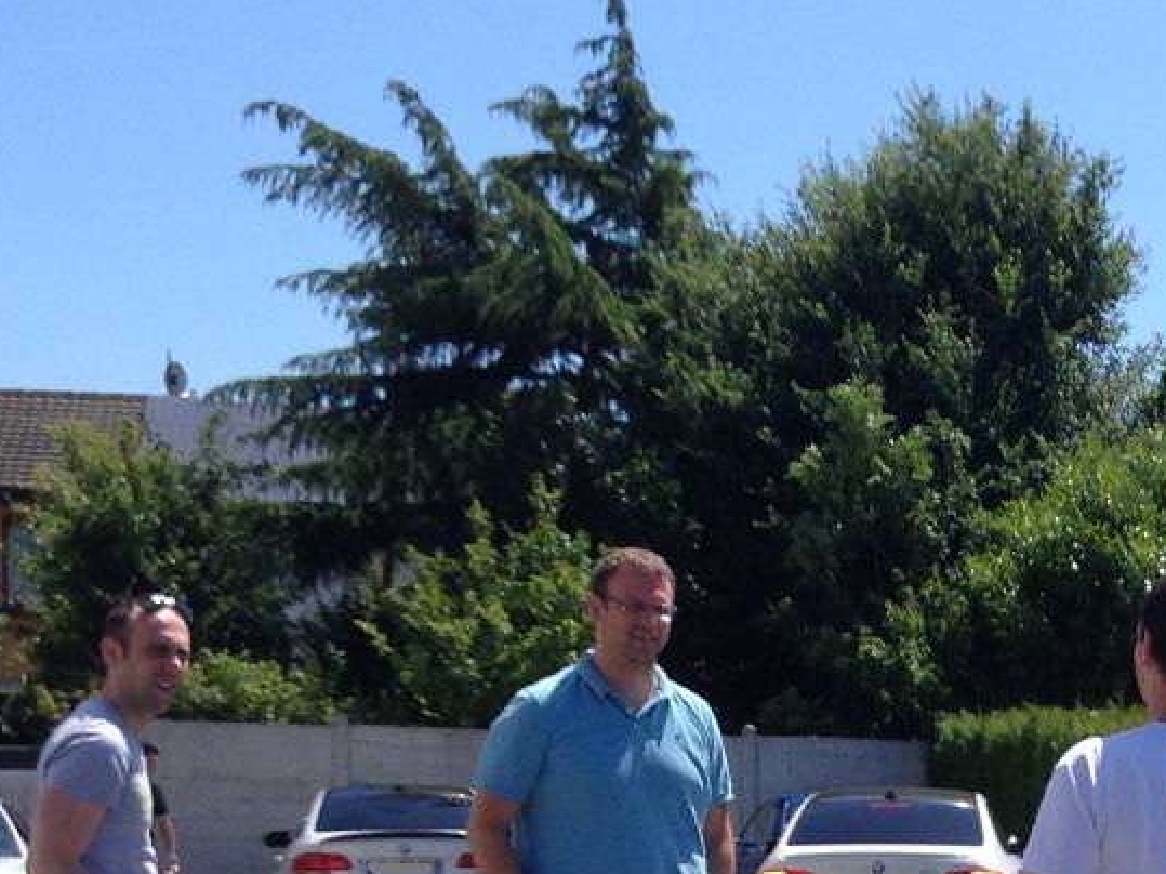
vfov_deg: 13.7
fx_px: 3570
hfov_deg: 17.7
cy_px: 976
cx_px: 1369
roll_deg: -2.0
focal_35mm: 106
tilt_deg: -3.8
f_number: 2.4
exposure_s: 1/1493
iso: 50
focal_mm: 4.28
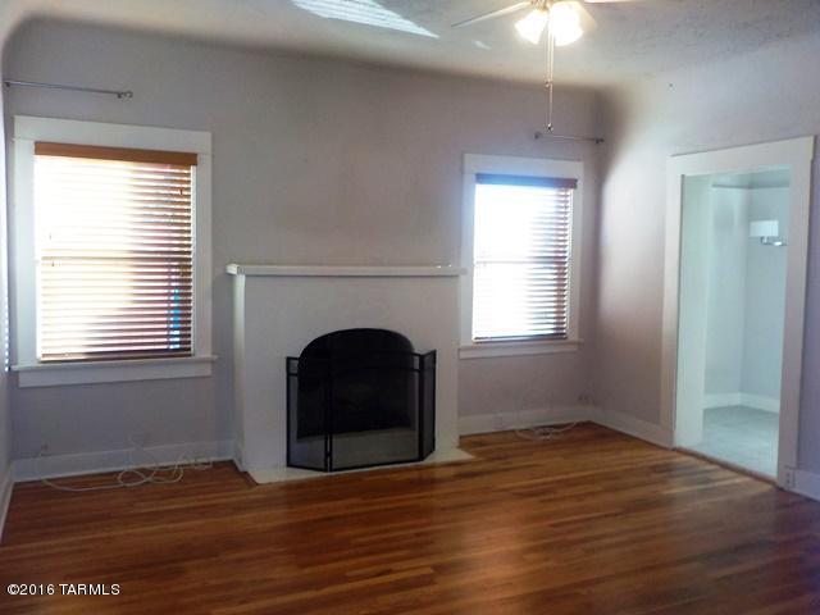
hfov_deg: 60.0
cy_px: 308
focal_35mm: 30
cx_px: 410
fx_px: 711
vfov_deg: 46.8
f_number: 3.3
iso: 180
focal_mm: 4.1
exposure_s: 1/30
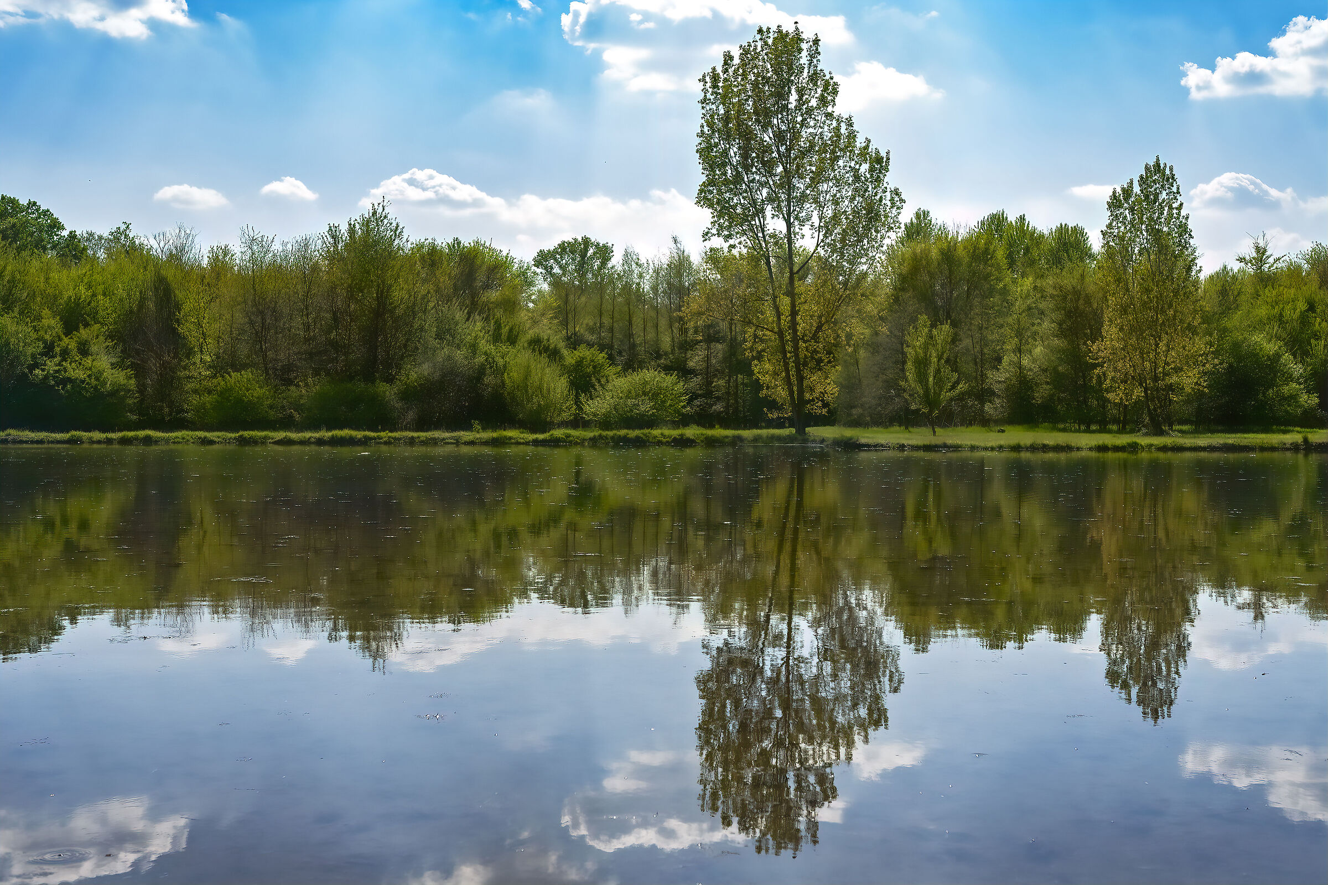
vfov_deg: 29.9
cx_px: 664
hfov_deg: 43.6
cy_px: 442
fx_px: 1660
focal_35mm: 45
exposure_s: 1/640
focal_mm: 45
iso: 80
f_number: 5.6
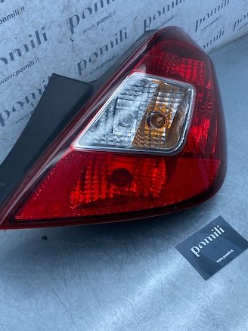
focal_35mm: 38
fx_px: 363
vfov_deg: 48.9
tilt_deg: -43.9
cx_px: 101
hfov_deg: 37.6
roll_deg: -3.0
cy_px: 152
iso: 32
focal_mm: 4.25
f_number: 1.8
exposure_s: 1/839
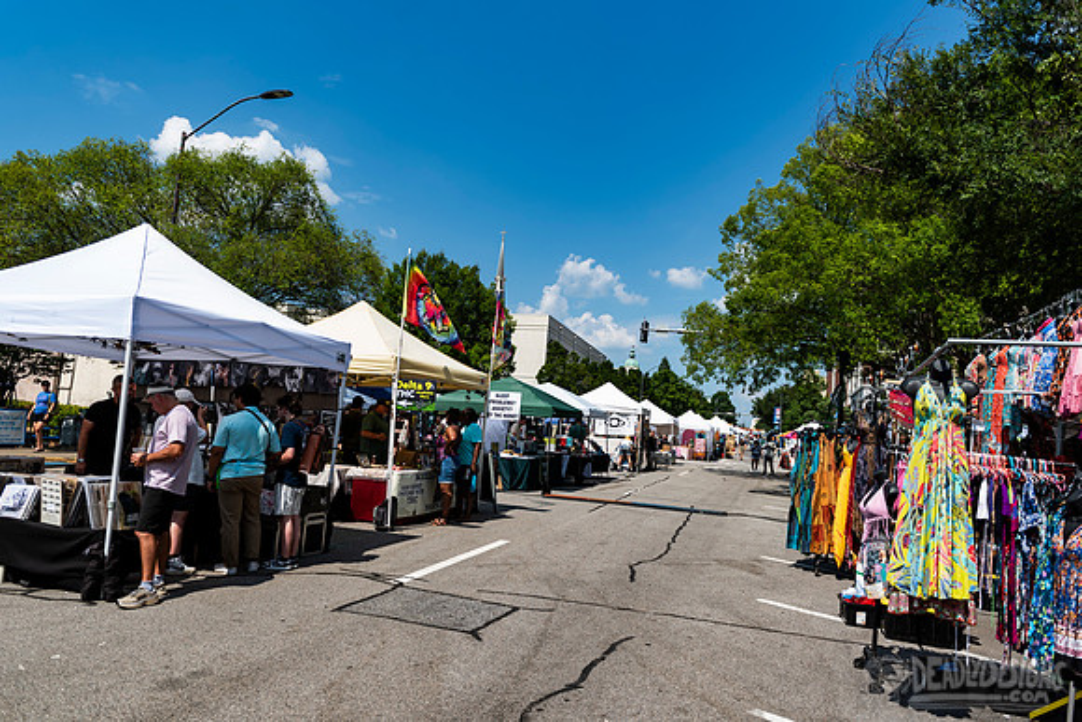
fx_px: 812
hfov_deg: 67.4
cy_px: 361
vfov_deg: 48.0
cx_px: 541
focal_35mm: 27
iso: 50
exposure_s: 1/800
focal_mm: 27
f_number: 4
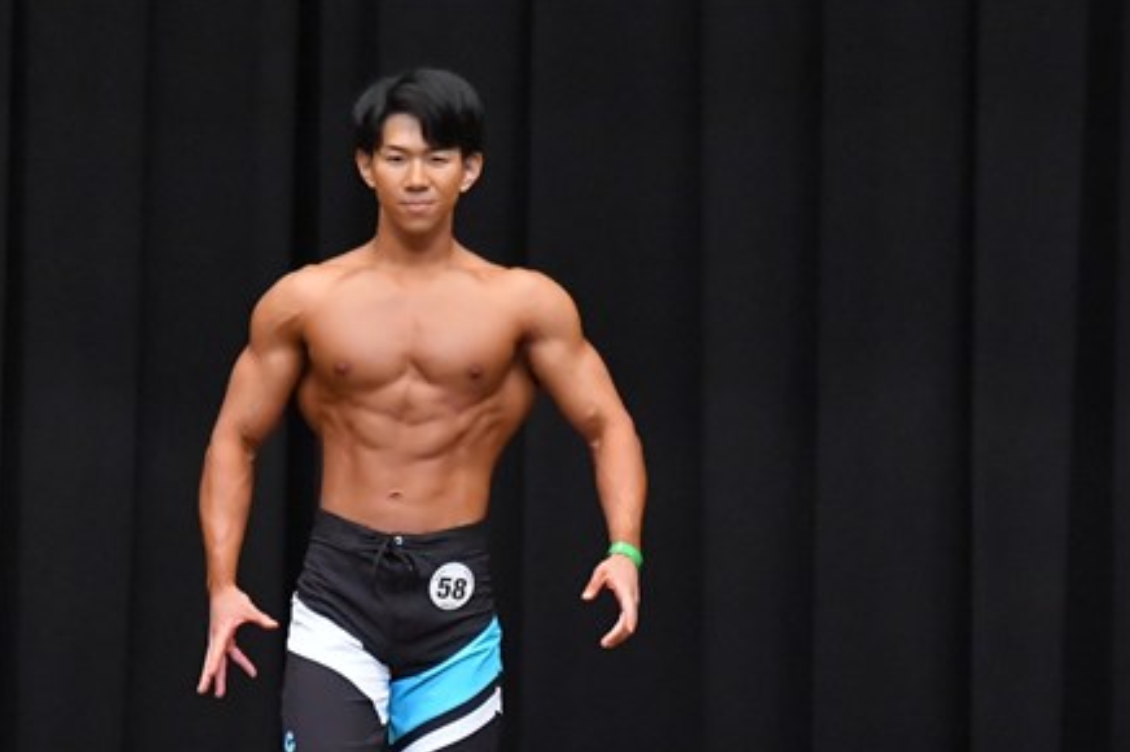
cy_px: 659
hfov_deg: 5.2
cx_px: 457
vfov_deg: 3.4
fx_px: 12546
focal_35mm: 400
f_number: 5.6
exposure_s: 1/400
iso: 8000
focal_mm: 150
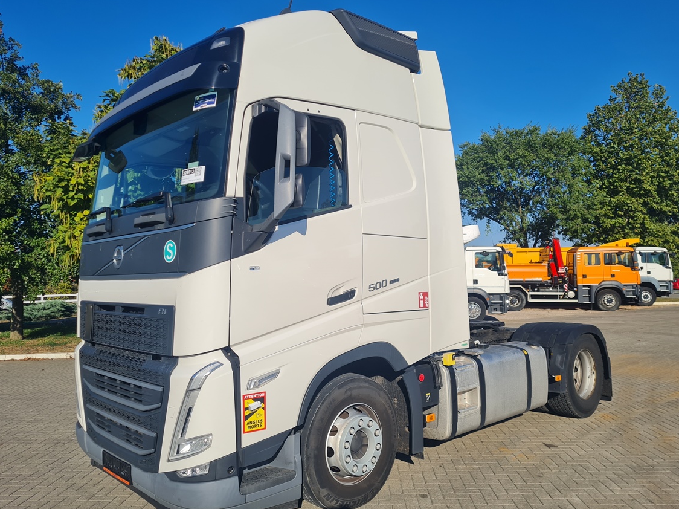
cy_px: 258
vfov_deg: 49.7
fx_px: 549
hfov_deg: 63.5
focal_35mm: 28
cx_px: 330
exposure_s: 1/3952
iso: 50
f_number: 1.8
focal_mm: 5.4
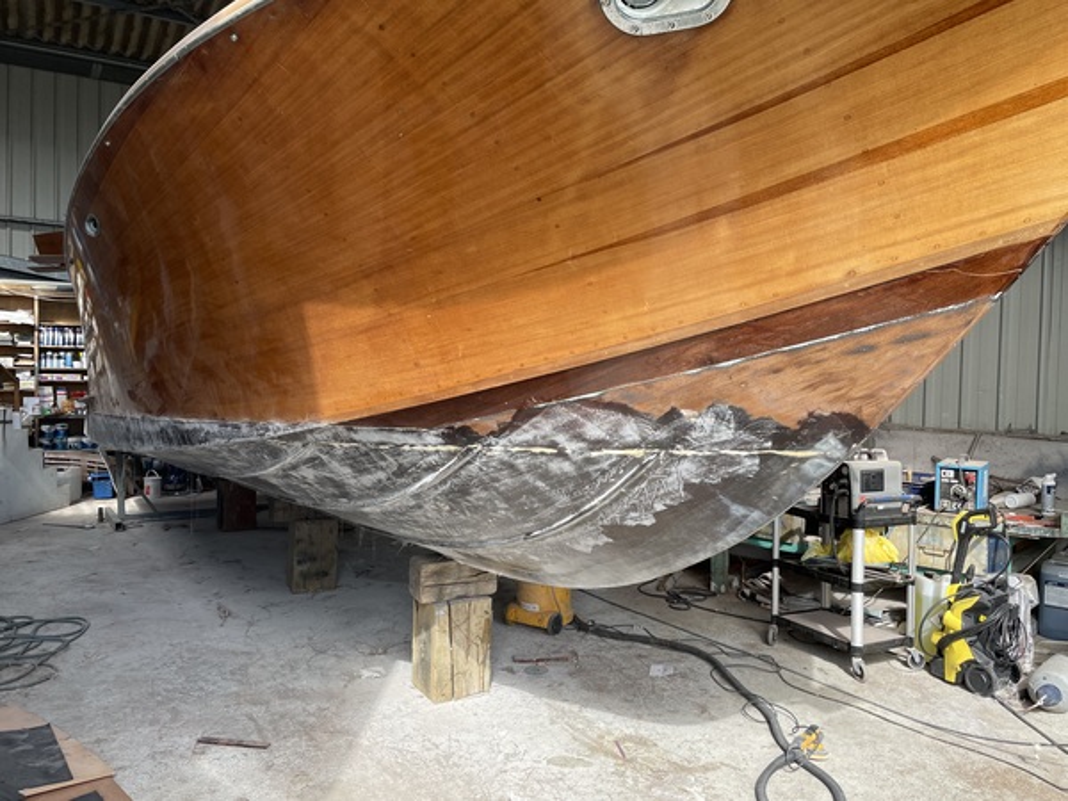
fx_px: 802
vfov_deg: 53.1
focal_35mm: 26
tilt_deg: -1.1
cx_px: 534
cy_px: 400
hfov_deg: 67.3
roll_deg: -0.4
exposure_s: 1/682
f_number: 1.6
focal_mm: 4.2
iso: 32
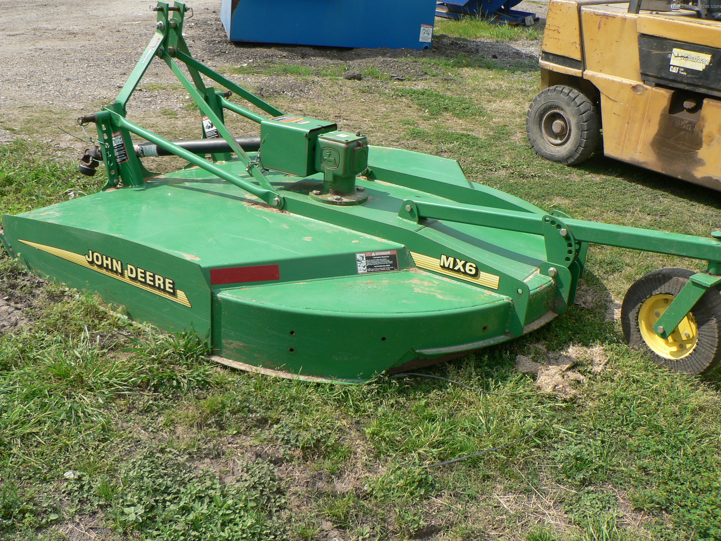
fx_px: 750
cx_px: 360
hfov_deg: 51.4
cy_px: 270
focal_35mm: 36
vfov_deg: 39.7
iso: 80
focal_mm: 6
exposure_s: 1/400
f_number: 4
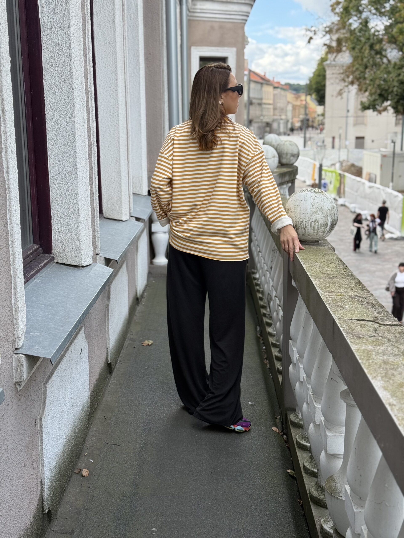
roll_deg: -0.2
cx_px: 202
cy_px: 269
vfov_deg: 39.7
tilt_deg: -11.5
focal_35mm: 48
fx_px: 747
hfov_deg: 30.3
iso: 64
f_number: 1.78
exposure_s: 1/740
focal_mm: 6.76
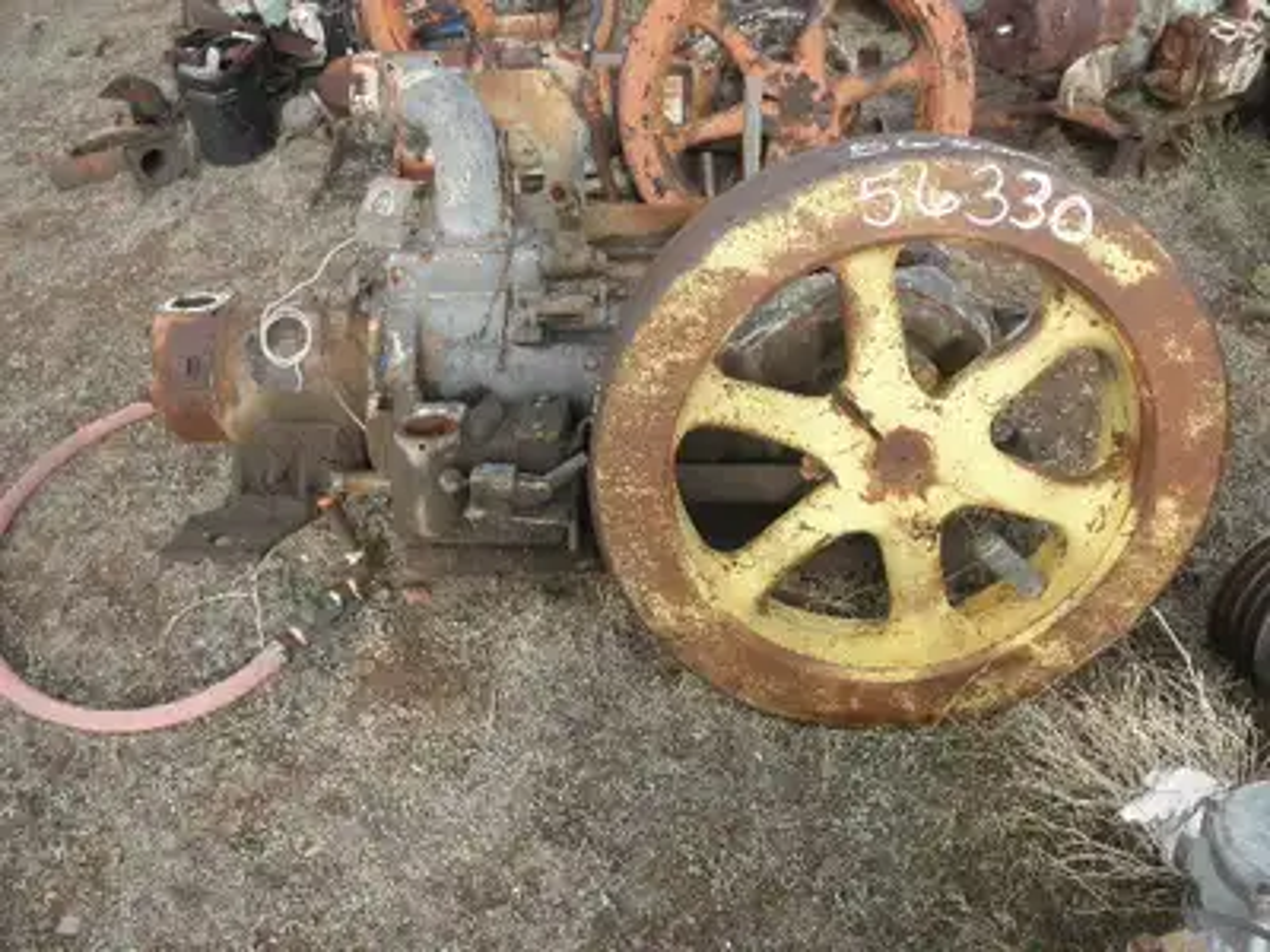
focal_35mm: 28
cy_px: 476
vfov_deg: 49.7
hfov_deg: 63.4
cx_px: 635
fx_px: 1027
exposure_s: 1/400
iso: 64
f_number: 3
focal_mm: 5
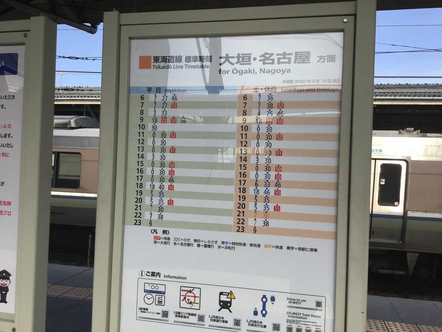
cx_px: 221
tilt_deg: +0.0
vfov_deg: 45.4
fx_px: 396
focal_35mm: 31
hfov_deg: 58.4
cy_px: 166
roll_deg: -2.5
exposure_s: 1/741
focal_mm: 3.3
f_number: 2.4
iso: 25
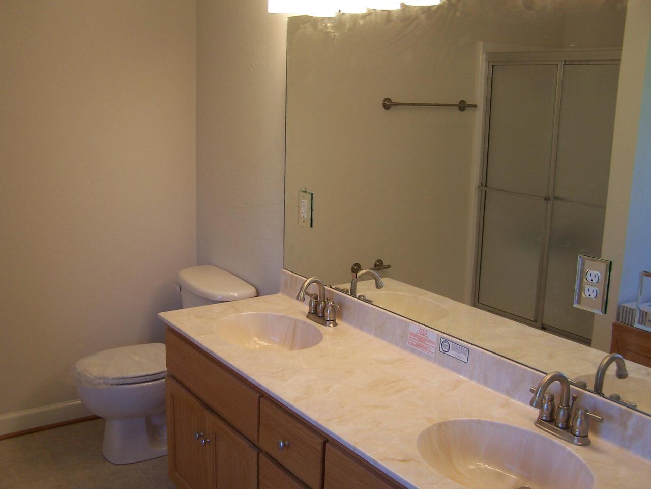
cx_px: 326
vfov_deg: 37.7
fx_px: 715
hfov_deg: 49.0
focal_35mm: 38
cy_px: 244
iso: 80
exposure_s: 1/100
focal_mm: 6.3
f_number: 2.8
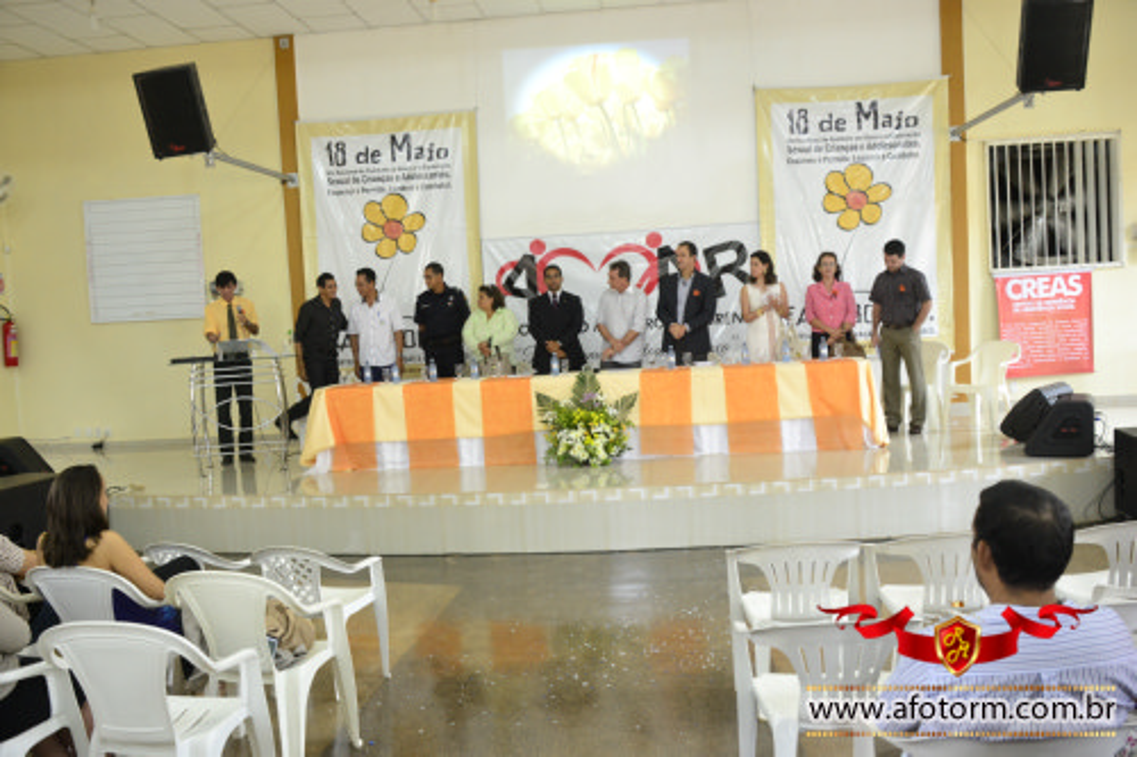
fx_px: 1042
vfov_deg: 39.9
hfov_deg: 57.2
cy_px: 378
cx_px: 568
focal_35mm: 33
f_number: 4.5
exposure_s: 1/60
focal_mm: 22
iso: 1600
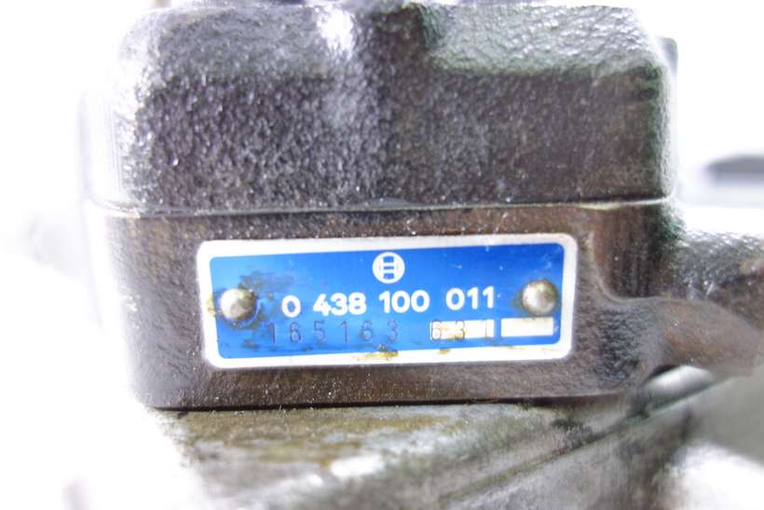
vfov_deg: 46.4
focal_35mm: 28
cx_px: 382
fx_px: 594
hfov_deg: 65.5
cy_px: 255
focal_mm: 10.4
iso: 320
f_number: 1.8
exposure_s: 1/30
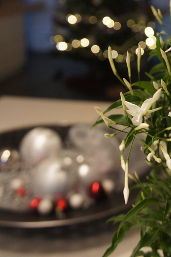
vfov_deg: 34.0
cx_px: 130
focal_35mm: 57
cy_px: 49
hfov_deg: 23.5
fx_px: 406
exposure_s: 1/40
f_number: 4
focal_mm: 22
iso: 1000
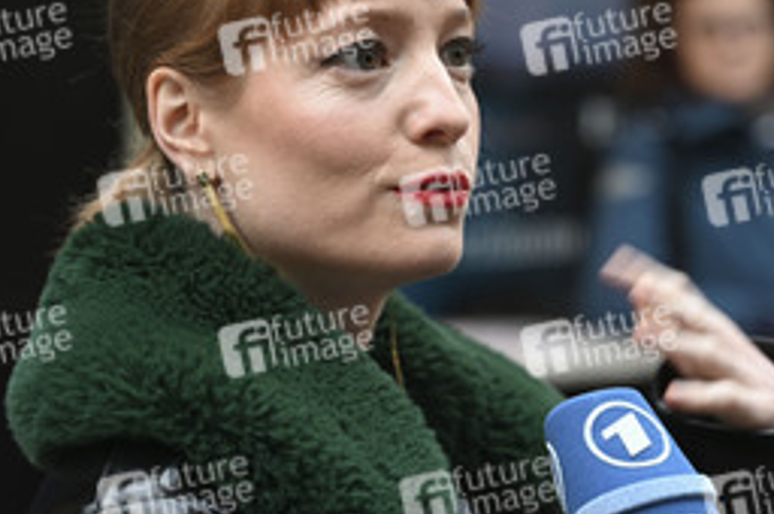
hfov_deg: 15.5
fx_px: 2834
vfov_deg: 10.4
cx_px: 519
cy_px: 266
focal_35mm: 132
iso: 400
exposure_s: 1/100
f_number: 2.8
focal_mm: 75
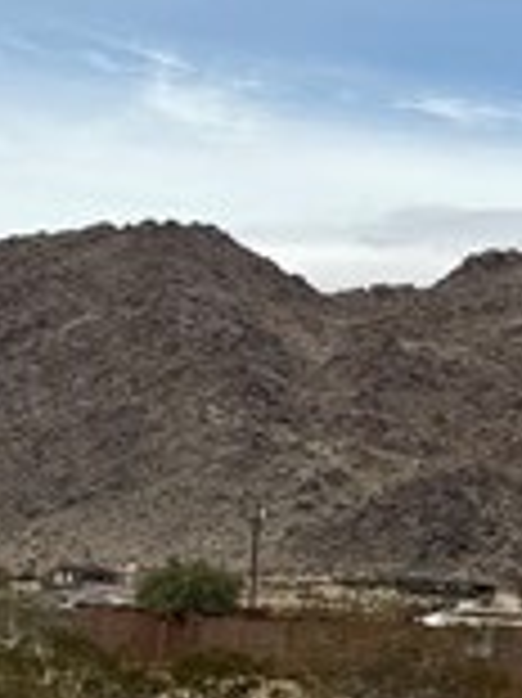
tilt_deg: +3.6
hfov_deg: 8.3
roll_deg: -2.5
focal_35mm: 159
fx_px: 3201
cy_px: 626
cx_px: 1386
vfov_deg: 12.3
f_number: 1.78
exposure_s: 1/5714
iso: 80
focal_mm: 6.76
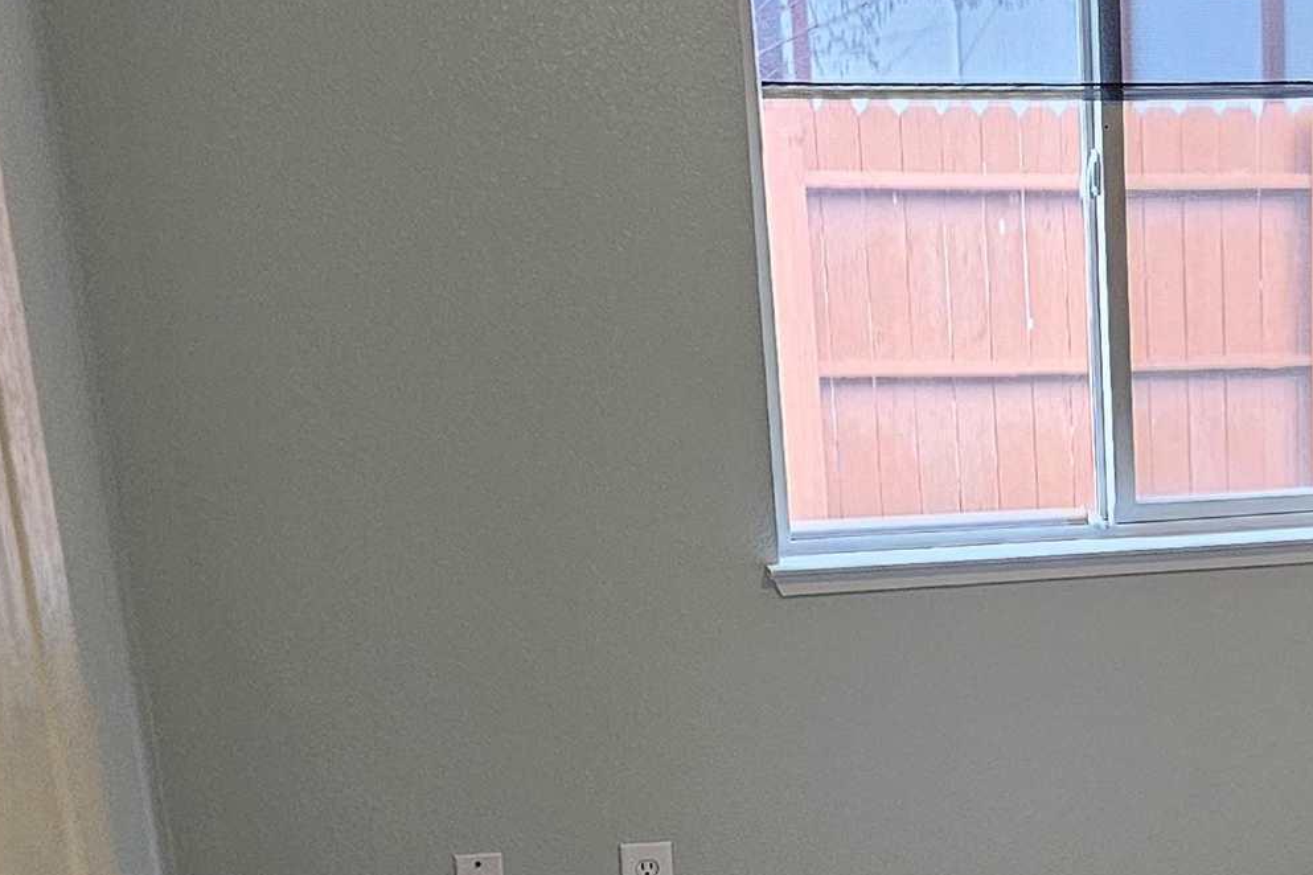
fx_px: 2699
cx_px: 1464
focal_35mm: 74
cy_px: 916
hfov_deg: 25.3
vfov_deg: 17.9
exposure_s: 1/120
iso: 800
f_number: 1.7
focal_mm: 6.3
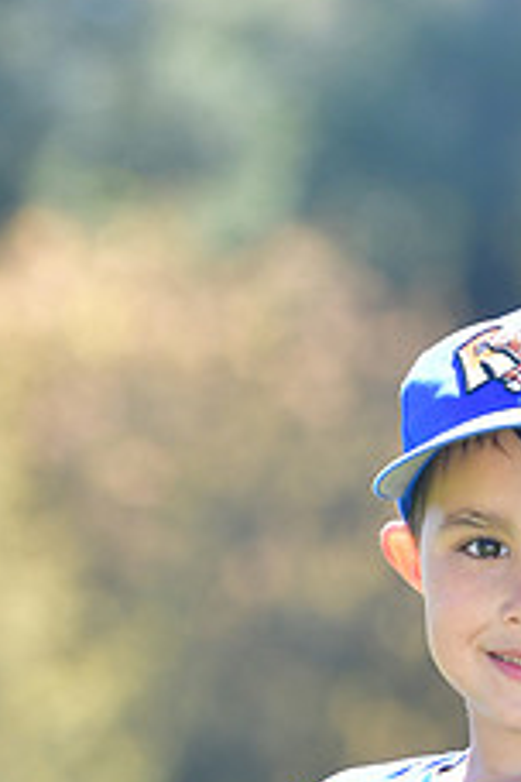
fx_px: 11163
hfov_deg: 2.7
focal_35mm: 514
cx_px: 372
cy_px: 888
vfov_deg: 4.0
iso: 400
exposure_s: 1/800
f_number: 4.5
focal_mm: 135
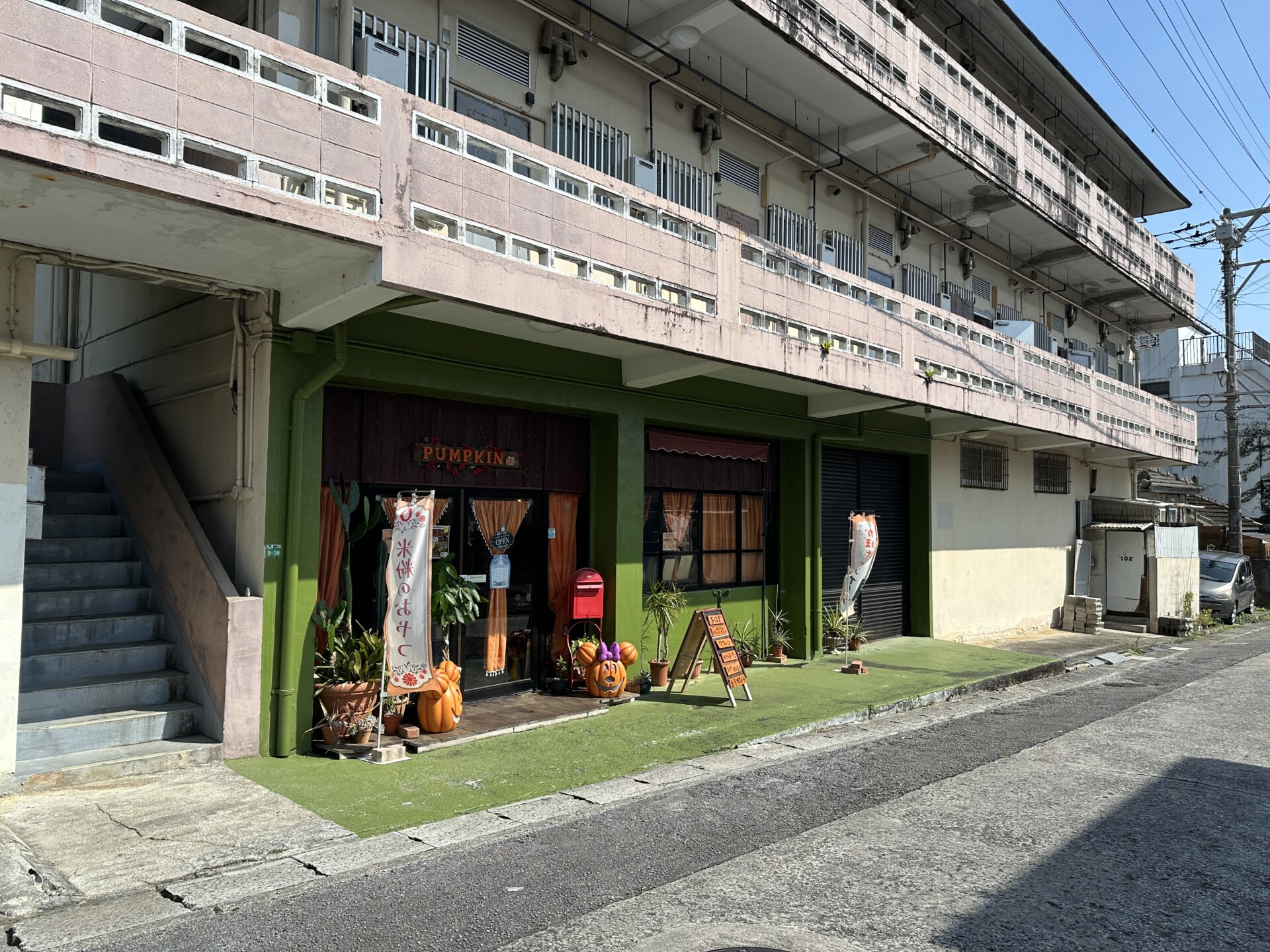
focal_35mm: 24
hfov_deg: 71.6
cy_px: 476
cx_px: 635
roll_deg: -0.4
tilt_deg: +3.4
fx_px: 881
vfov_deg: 56.8
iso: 80
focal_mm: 6.86
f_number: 1.78
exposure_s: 1/4184
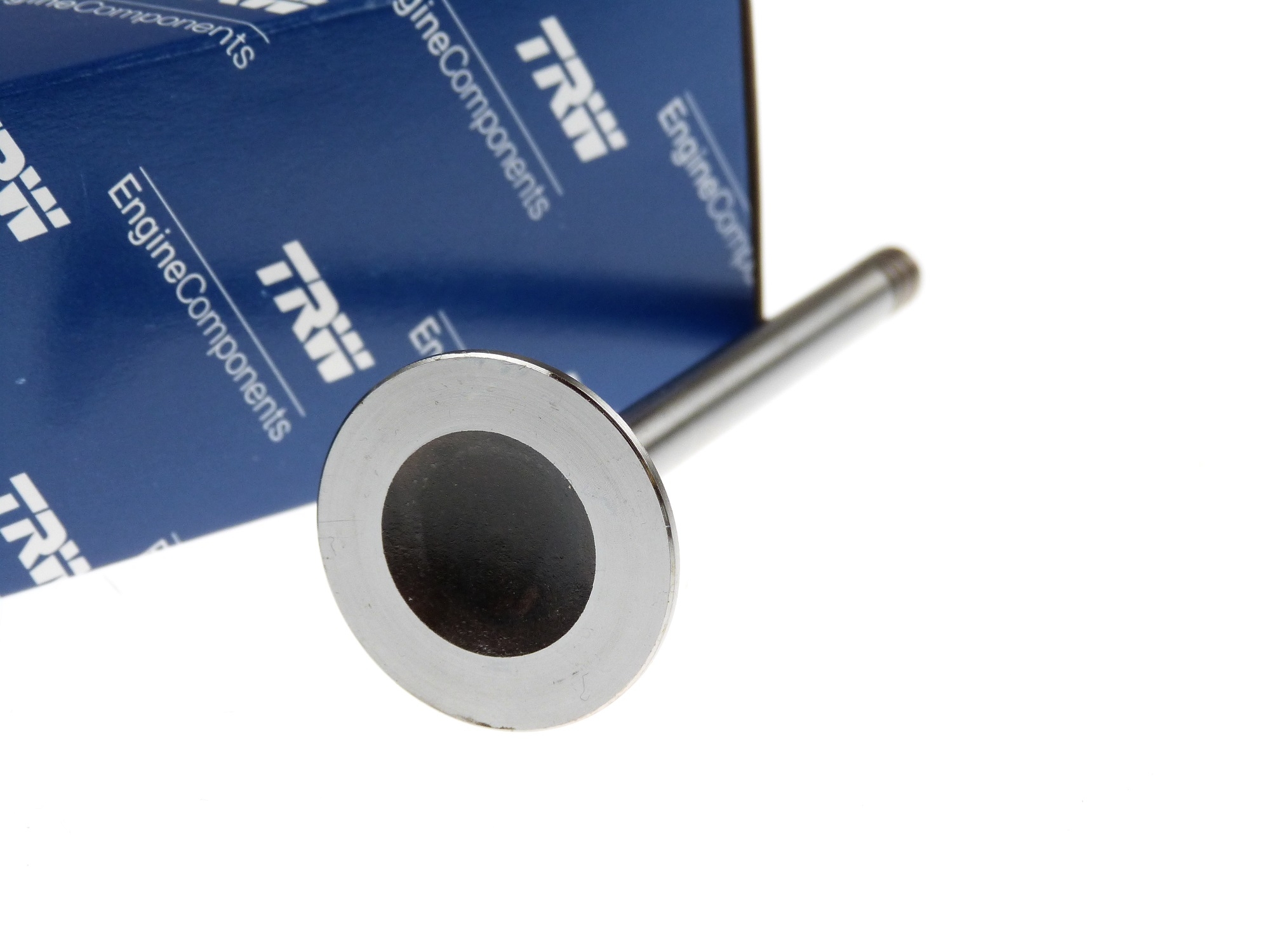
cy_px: 476
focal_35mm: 105
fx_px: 3852
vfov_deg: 14.1
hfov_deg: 18.7
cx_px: 635
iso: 200
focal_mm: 19
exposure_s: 1/160
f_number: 3.5
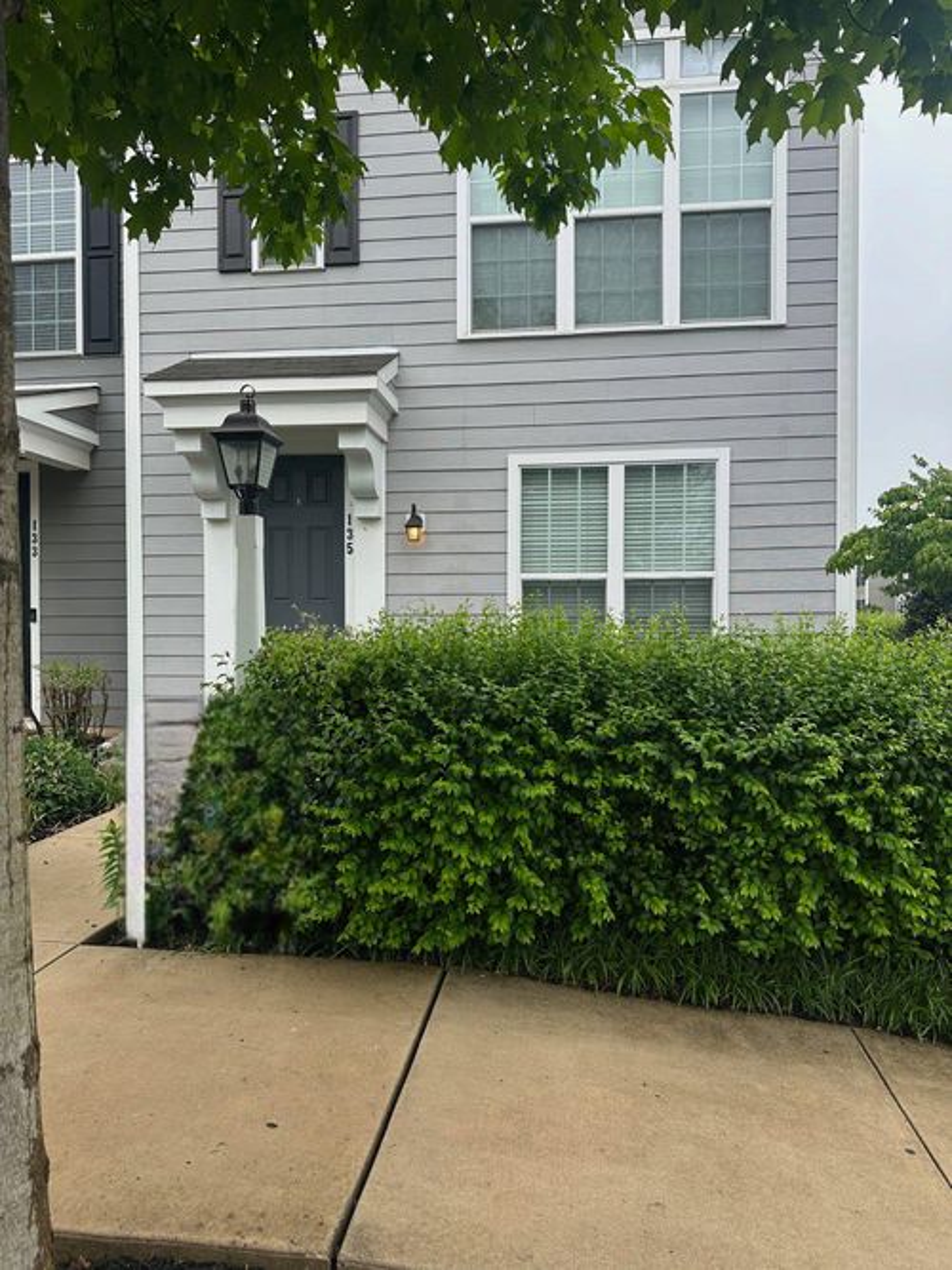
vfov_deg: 71.6
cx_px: 476
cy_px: 635
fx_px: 880
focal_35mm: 24
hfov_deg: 56.8
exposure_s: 1/1107
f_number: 1.78
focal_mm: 6.86
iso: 80
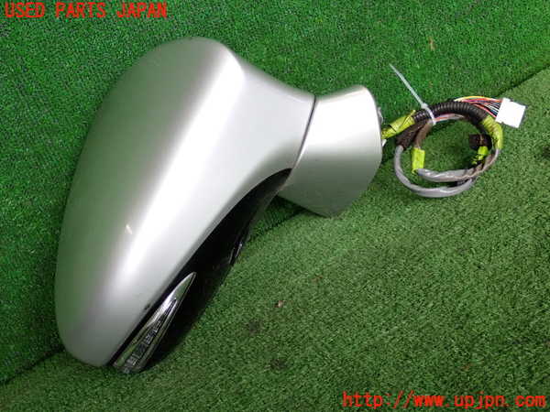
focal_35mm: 54
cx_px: 275
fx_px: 858
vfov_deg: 27.0
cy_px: 206
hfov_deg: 35.5
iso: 200
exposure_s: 1/125
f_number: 3.3
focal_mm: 9.65
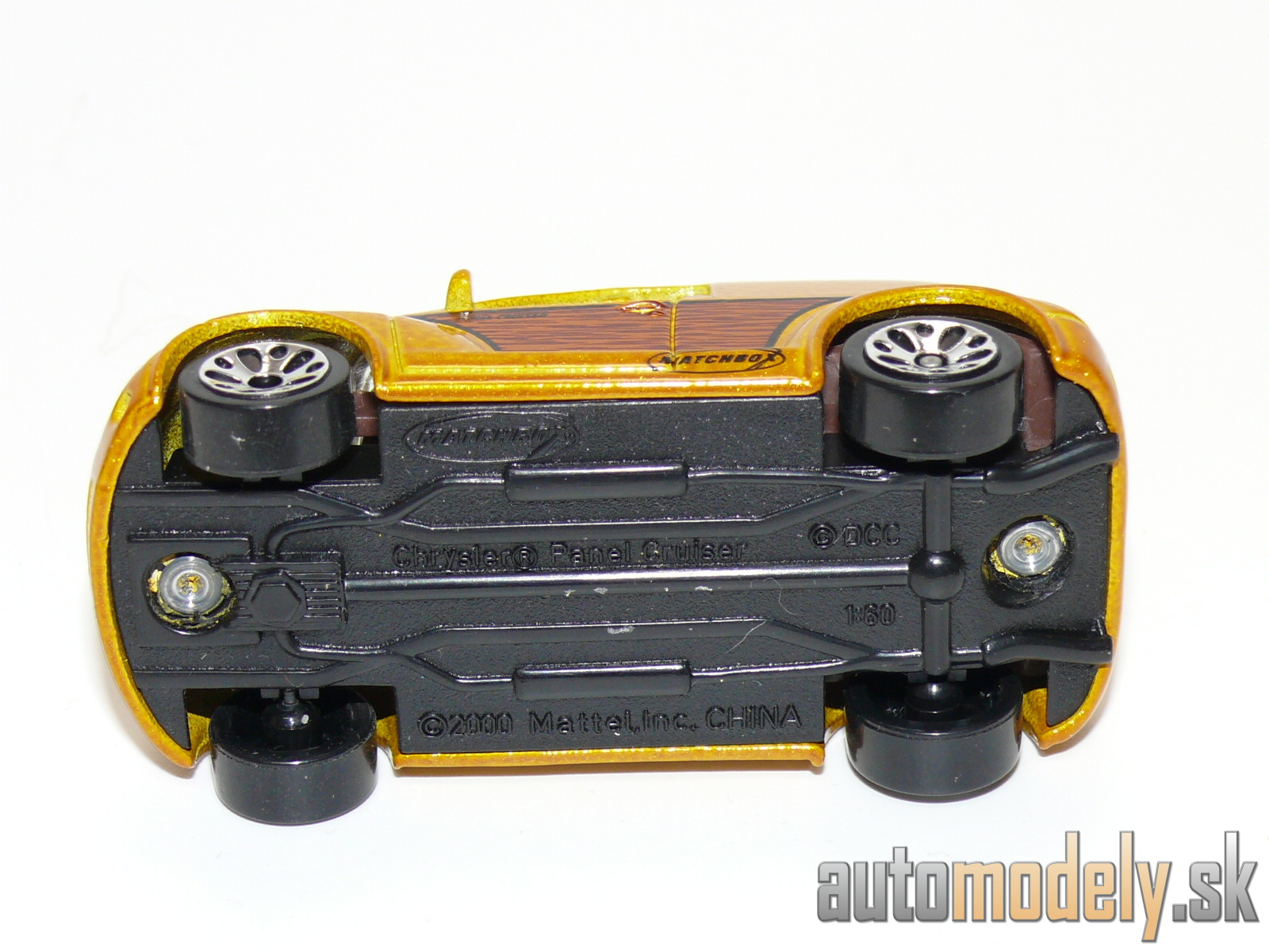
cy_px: 476
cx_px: 634
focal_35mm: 105
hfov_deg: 18.7
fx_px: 3849
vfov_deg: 14.1
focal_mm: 13.7
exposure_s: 1/30
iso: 100
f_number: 4
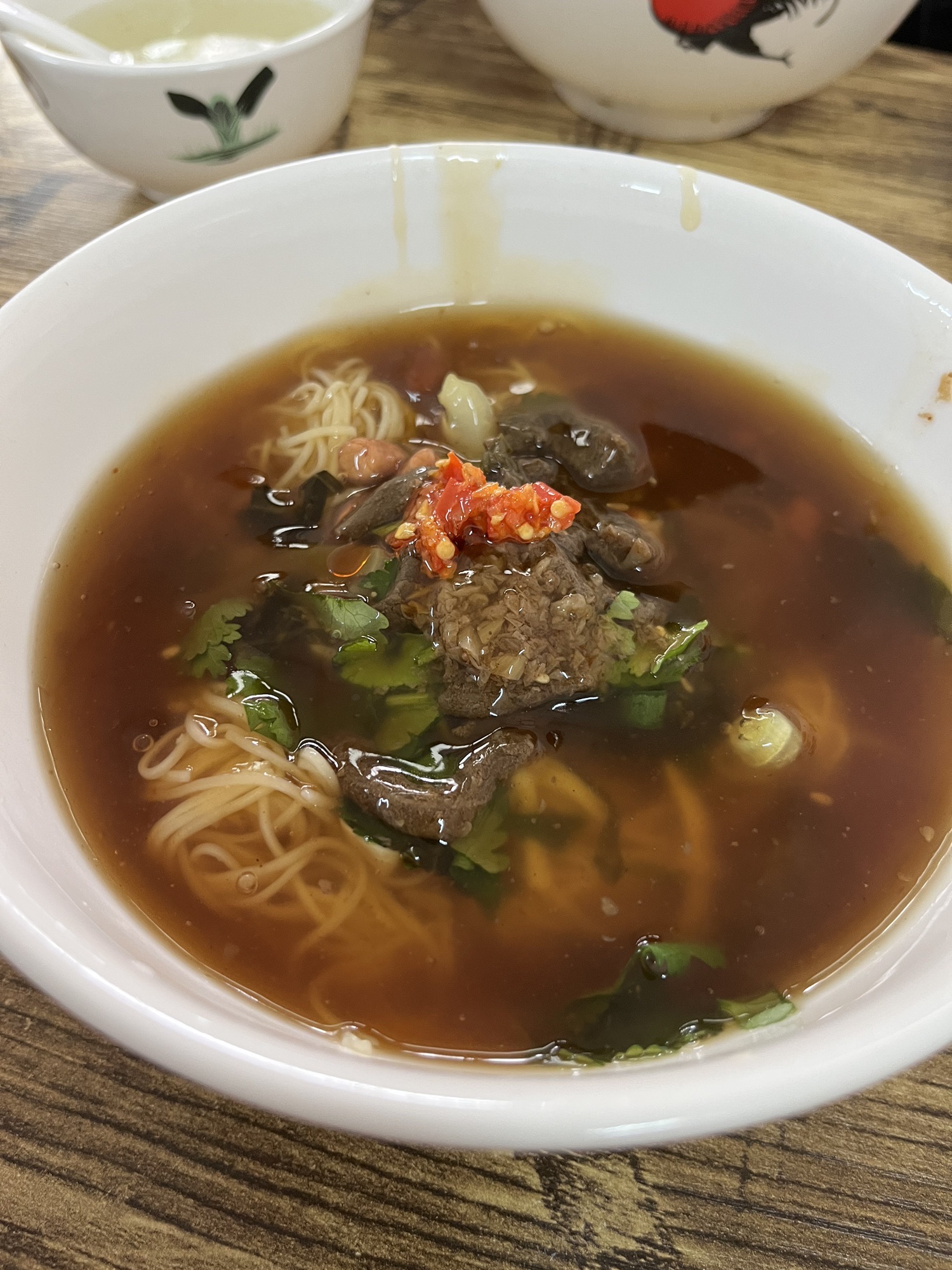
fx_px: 953
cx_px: 476
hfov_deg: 53.1
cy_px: 635
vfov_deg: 67.3
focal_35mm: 26
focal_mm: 5.1
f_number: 1.6
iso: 200
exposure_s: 1/60
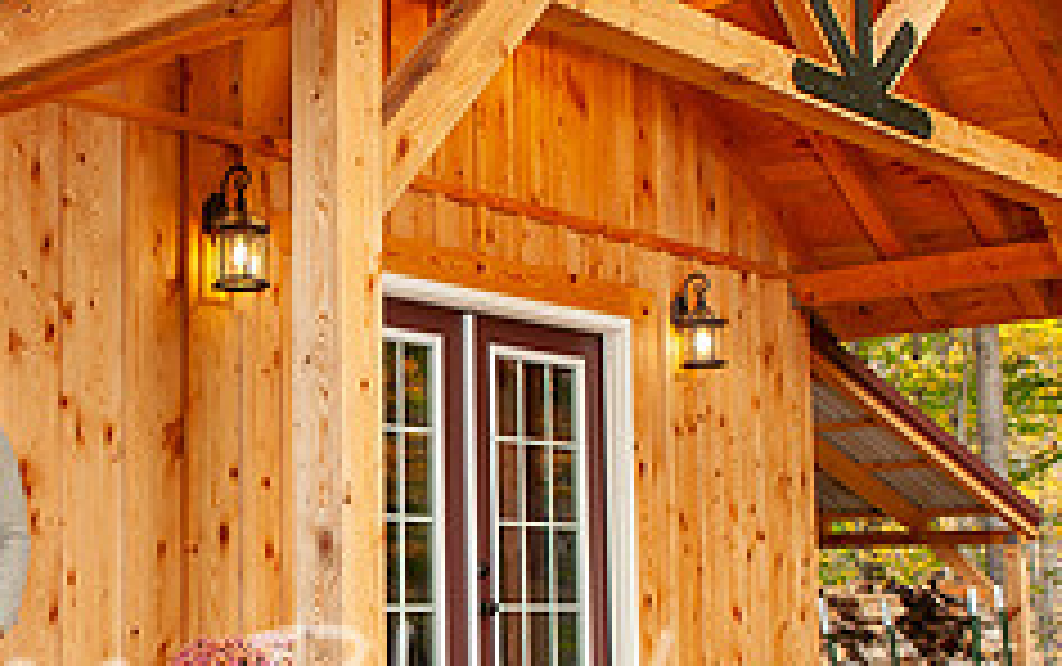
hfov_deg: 32.8
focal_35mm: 60
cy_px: 396
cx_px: 184
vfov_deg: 21.7
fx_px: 1738
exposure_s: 1/160
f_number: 6.3
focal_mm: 24
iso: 500
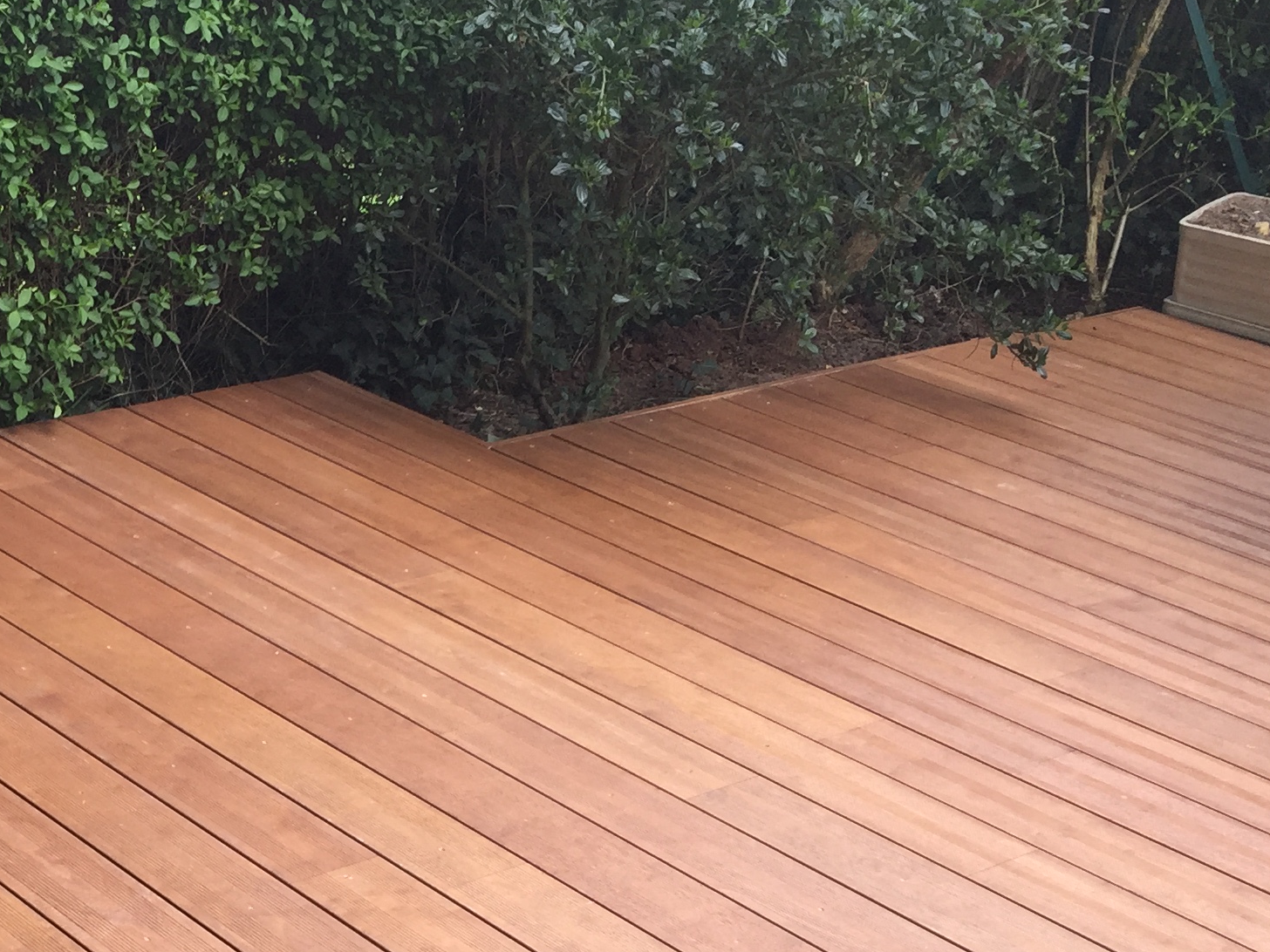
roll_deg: -3.3
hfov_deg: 28.0
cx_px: -2
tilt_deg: -28.2
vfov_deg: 21.9
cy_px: 906
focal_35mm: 65
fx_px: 2385
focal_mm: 4.15
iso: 32
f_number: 2.2
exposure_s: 1/282
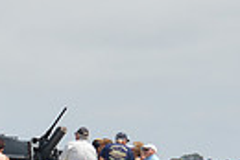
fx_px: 2451
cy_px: 40
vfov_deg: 3.8
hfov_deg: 5.5
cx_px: -227
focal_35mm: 367
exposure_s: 1/320
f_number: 9
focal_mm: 55
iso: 100
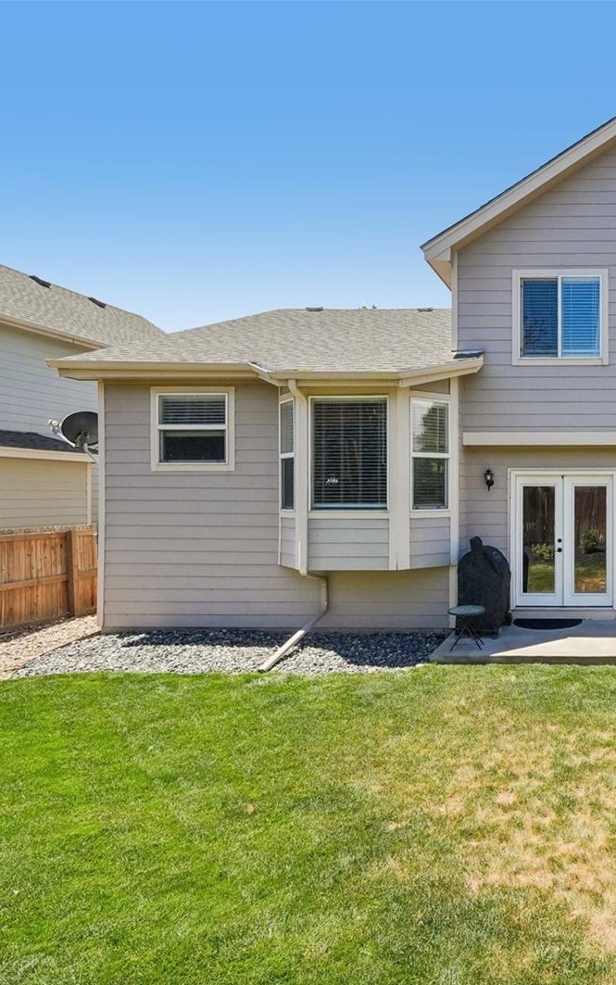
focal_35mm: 23
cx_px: 610
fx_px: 617
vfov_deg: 77.1
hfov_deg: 45.2
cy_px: 493
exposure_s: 1/1250
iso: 800
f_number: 8
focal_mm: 10
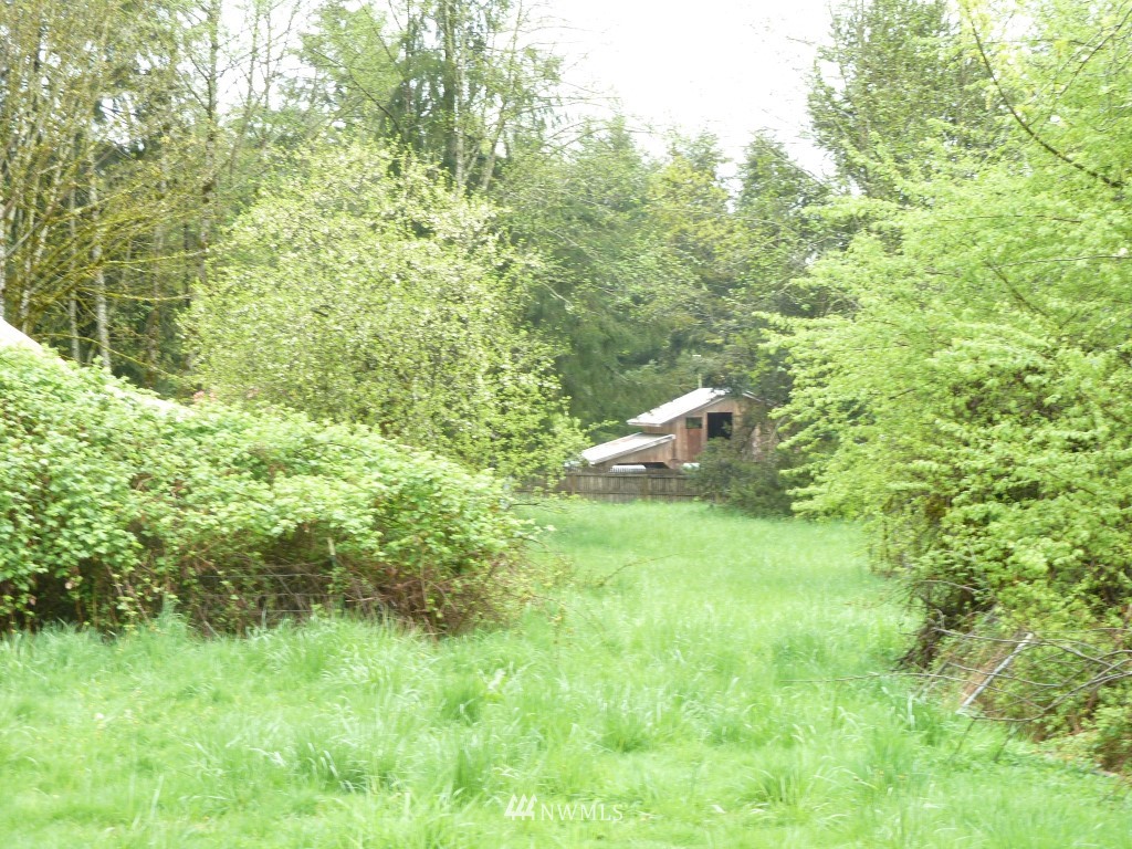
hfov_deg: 29.0
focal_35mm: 67
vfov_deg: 21.9
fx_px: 2191
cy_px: 424
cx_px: 566
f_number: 4.1
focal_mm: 11
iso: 100
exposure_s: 1/40
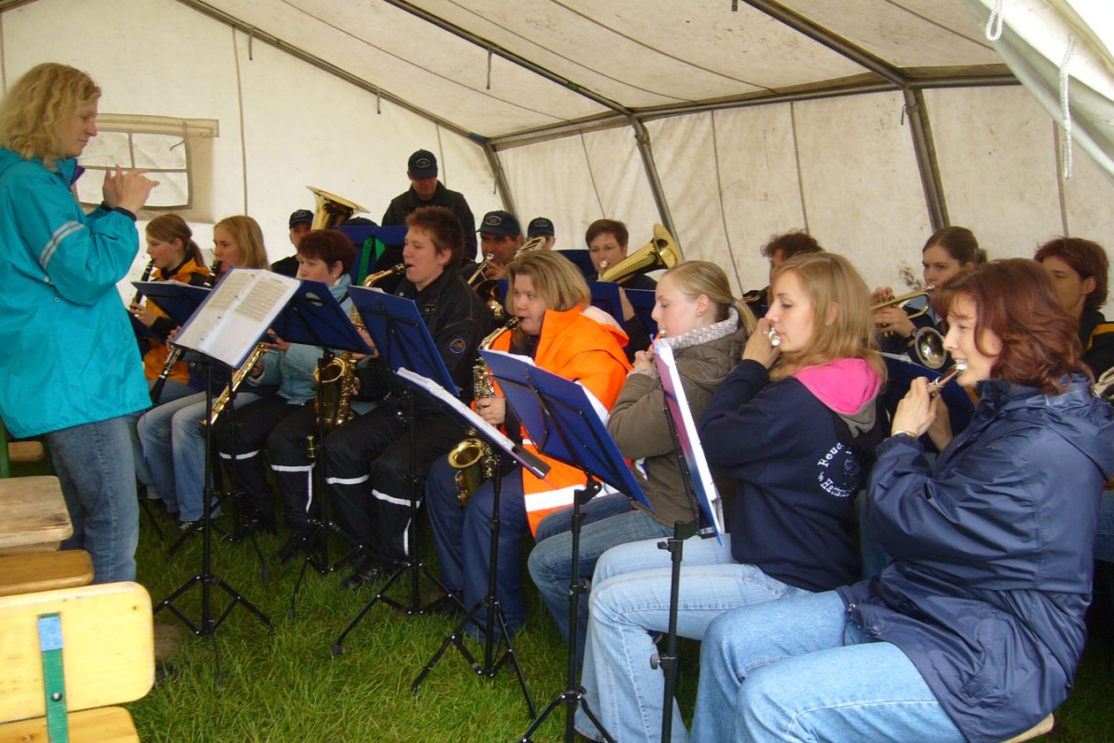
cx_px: 553
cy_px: 396
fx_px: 1145
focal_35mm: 37
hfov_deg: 51.9
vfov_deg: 35.9
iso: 100
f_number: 2.8
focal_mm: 5.8
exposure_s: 1/80
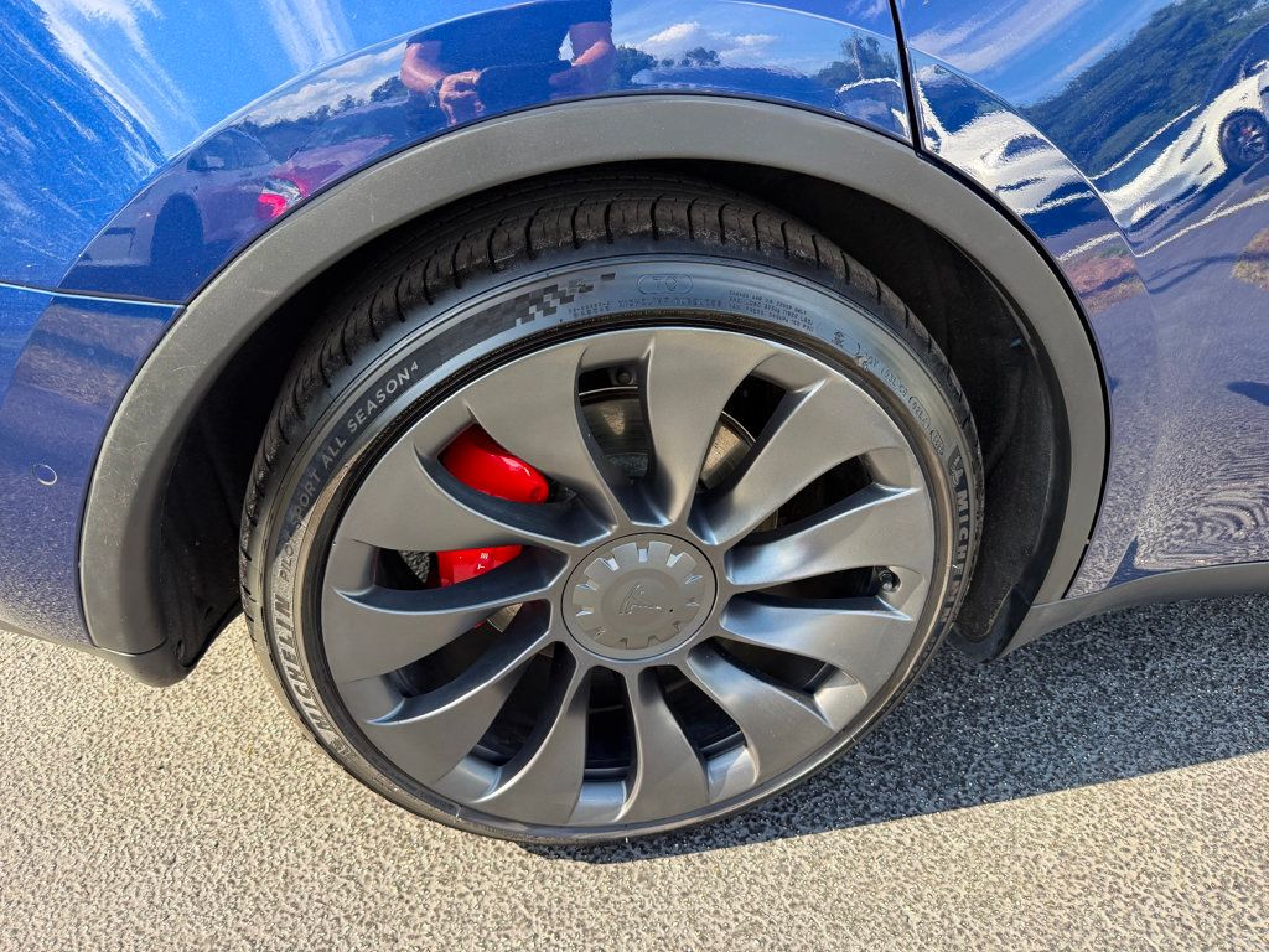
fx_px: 880
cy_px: 476
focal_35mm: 24
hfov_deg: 71.6
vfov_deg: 56.8
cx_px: 634
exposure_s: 1/426
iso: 100
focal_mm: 6.76
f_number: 1.78
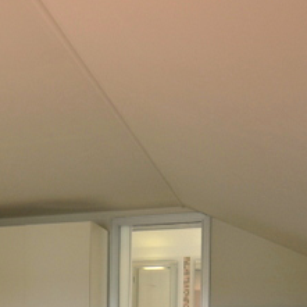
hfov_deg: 28.2
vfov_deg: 26.1
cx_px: 43
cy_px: 363
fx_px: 592
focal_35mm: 59
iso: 400
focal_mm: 10
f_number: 5
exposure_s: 1/100
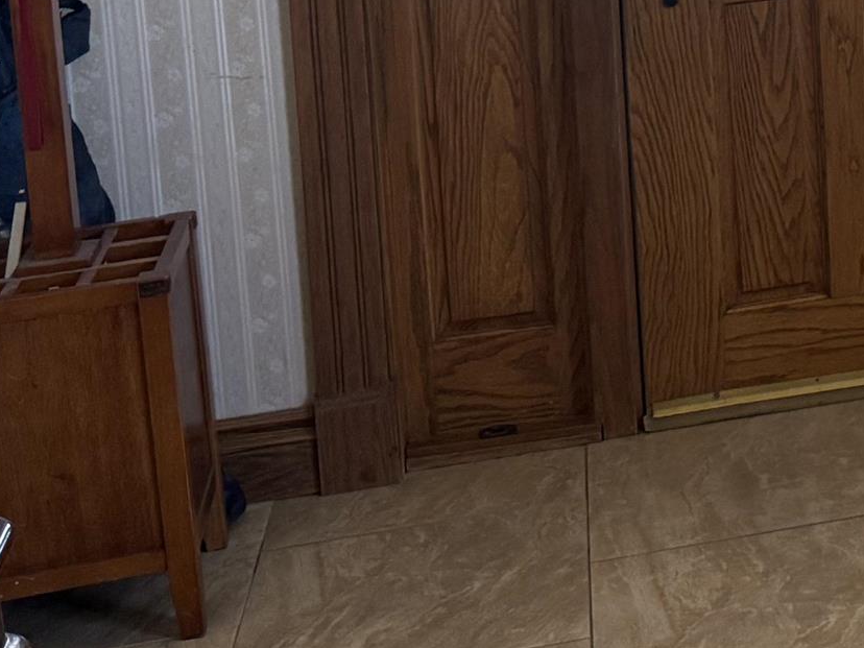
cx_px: 1304
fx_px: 2221
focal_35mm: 89
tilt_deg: -3.9
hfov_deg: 19.2
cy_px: -310
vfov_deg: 15.4
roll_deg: +1.5
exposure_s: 1/94
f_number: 1.78
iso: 200
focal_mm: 6.76
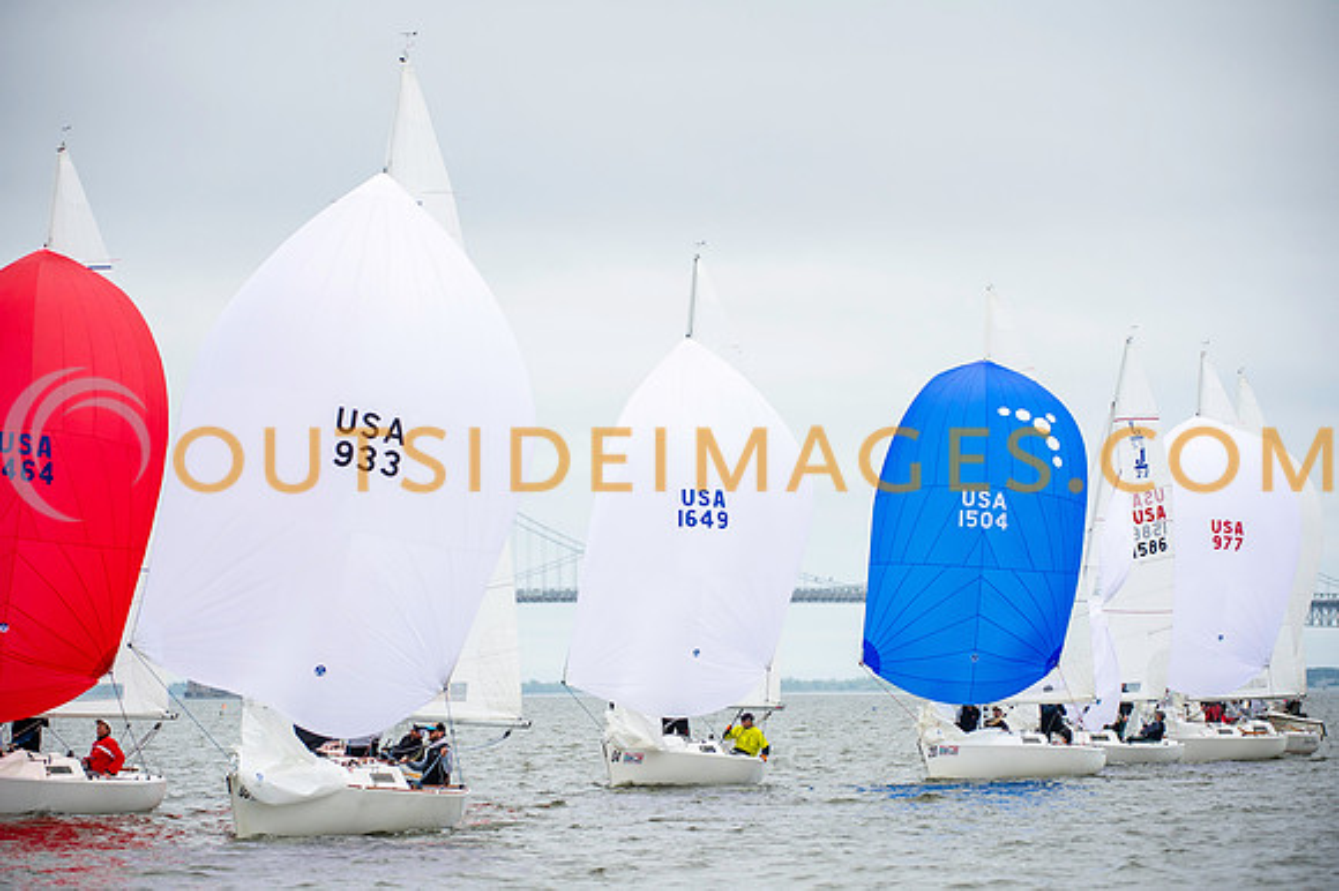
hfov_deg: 9.7
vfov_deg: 6.5
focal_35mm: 212
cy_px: 446
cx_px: 670
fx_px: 7880
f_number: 5
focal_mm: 200
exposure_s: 1/3200
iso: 500
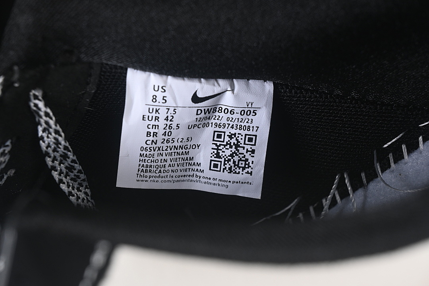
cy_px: 143
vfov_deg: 18.2
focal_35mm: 75
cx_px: 214
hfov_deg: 27.0
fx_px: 894
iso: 160
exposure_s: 1/60
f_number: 7.1
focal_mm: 50
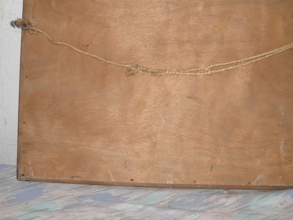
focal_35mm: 55
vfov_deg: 26.4
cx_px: 158
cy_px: 74
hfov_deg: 34.9
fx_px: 466
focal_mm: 6.72
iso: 64
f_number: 3.1
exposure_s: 1/30
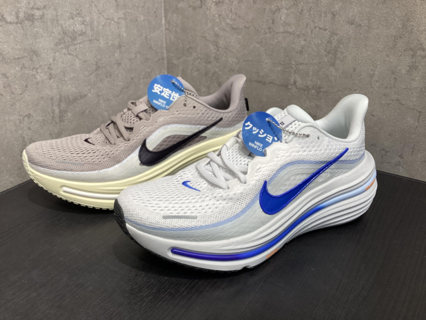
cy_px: 160
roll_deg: -0.7
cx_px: 213
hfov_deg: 58.4
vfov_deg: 45.4
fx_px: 381
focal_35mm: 31
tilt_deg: -26.6
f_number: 2.4
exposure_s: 1/100
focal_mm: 3.3
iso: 80
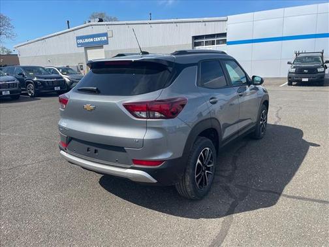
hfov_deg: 67.3
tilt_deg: -12.3
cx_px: 164
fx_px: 247
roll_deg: +1.9
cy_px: 124
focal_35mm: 26
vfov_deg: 53.1
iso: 32
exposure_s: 1/2959
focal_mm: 4.2
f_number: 1.6
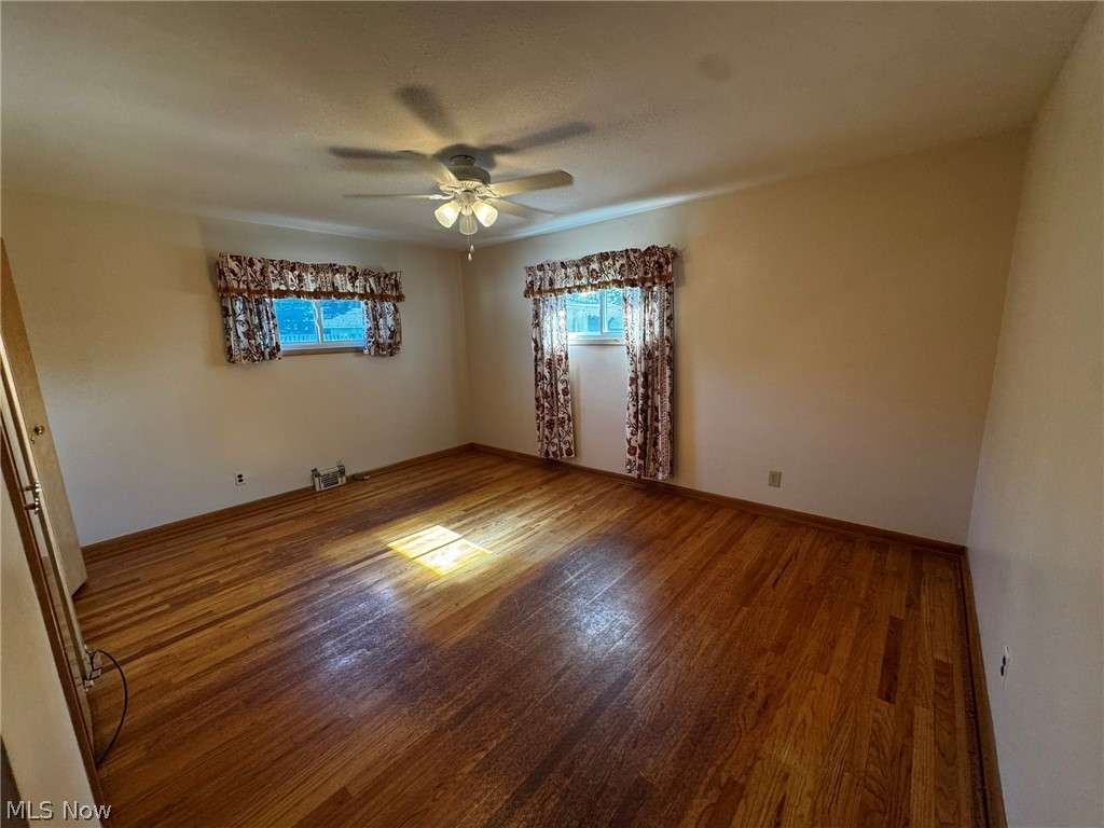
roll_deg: +1.7
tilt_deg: -9.2
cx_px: 552
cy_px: 414
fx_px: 446
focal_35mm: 14
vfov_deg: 85.7
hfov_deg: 102.1
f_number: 2.2
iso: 250
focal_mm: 2.22
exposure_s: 1/120
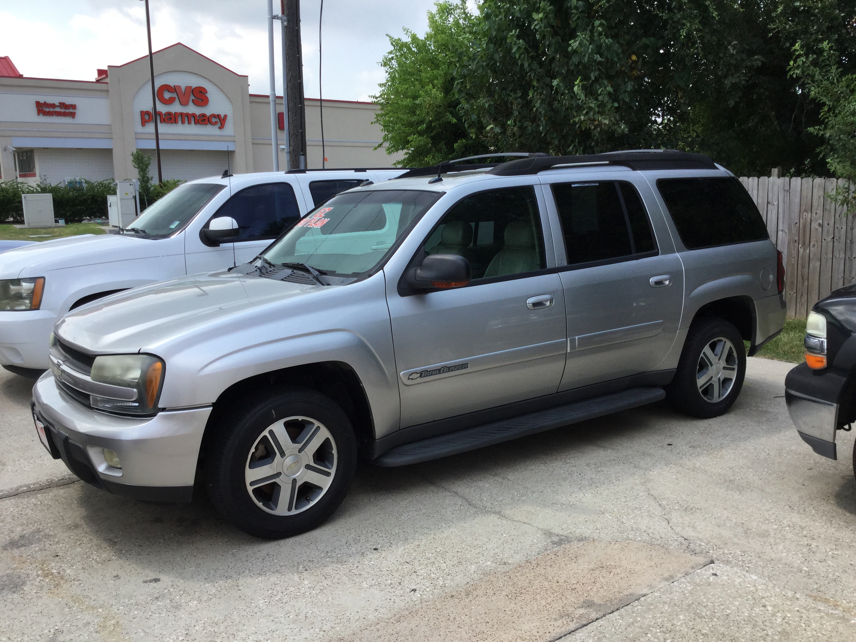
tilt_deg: -9.6
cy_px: 321
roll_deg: -0.7
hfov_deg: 58.4
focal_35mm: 31
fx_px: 767
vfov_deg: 45.4
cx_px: 428
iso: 25
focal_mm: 3.3
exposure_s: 1/622
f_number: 2.4
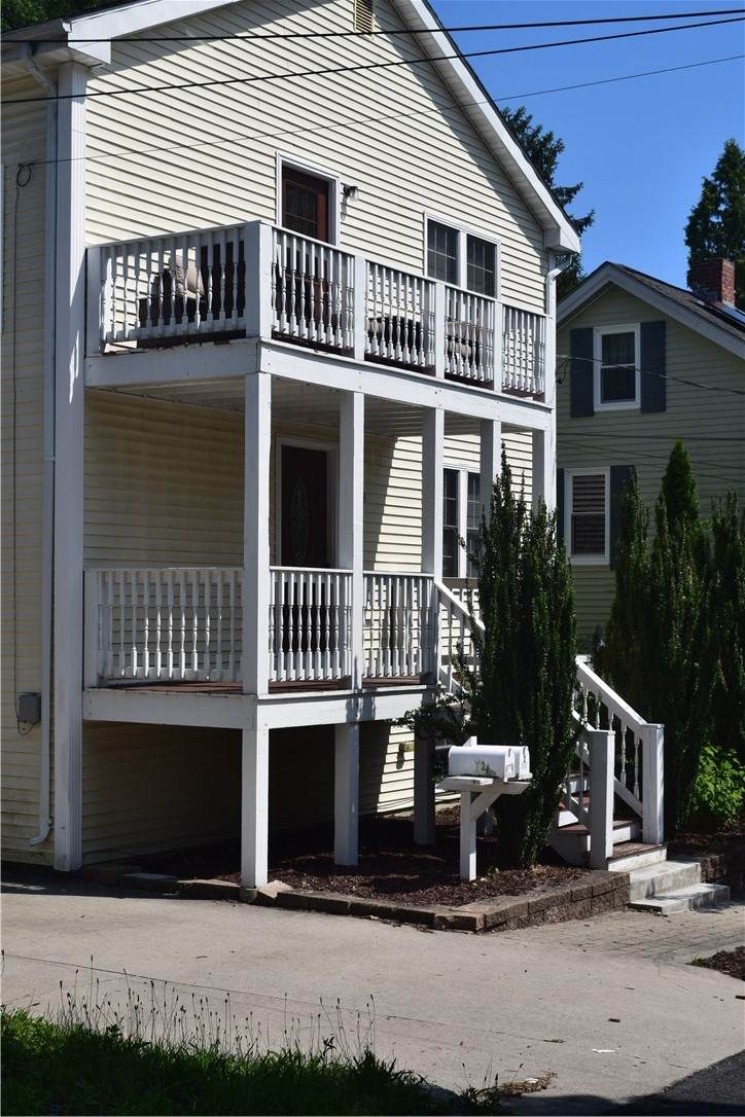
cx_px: 372
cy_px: 558
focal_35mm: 54
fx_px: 1676
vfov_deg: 36.9
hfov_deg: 25.1
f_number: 11
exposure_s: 1/500
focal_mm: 36
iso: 220
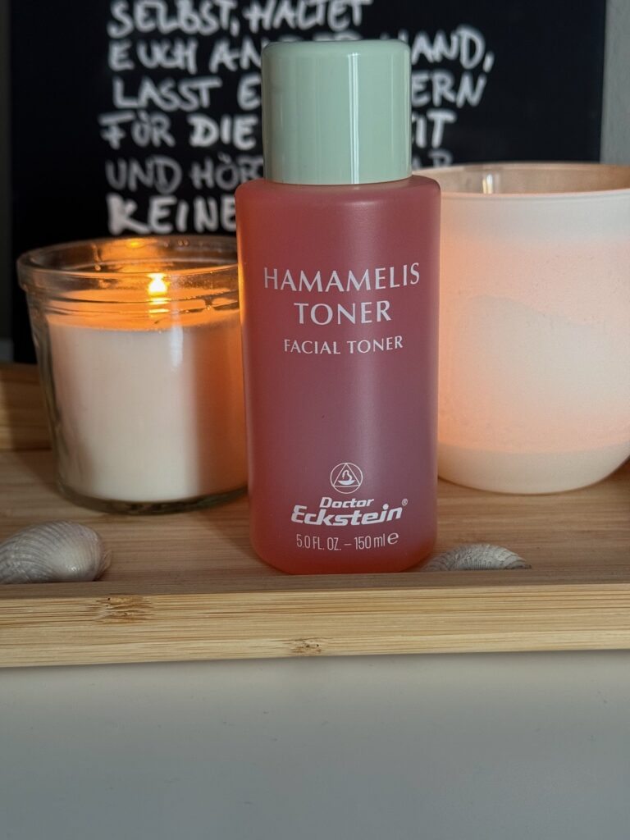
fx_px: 1165
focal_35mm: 48
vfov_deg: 39.7
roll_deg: +0.4
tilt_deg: -15.6
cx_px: 315
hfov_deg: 30.3
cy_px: 420
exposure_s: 1/60
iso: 160
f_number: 1.78
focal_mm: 6.76
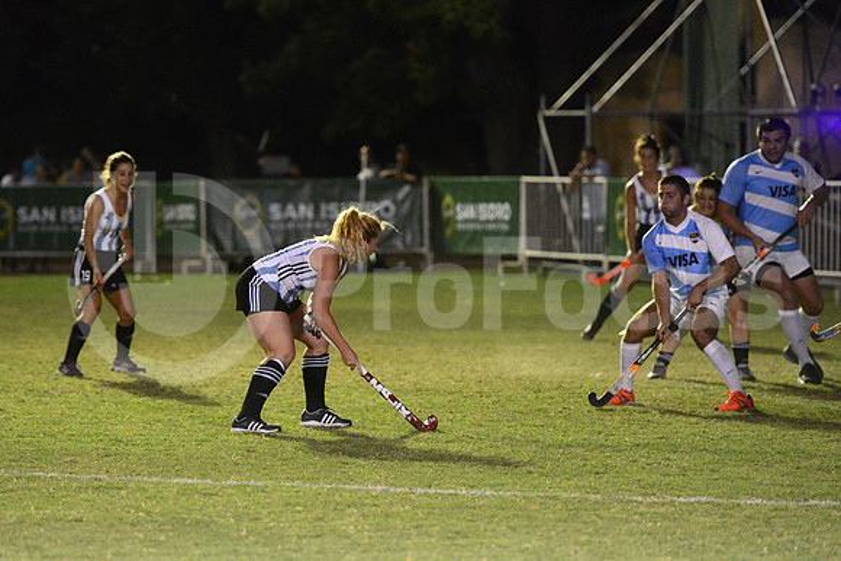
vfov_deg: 8.3
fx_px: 3855
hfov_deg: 12.4
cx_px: 420
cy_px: 280
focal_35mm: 165
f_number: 2.8
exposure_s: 1/400
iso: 6400
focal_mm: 165
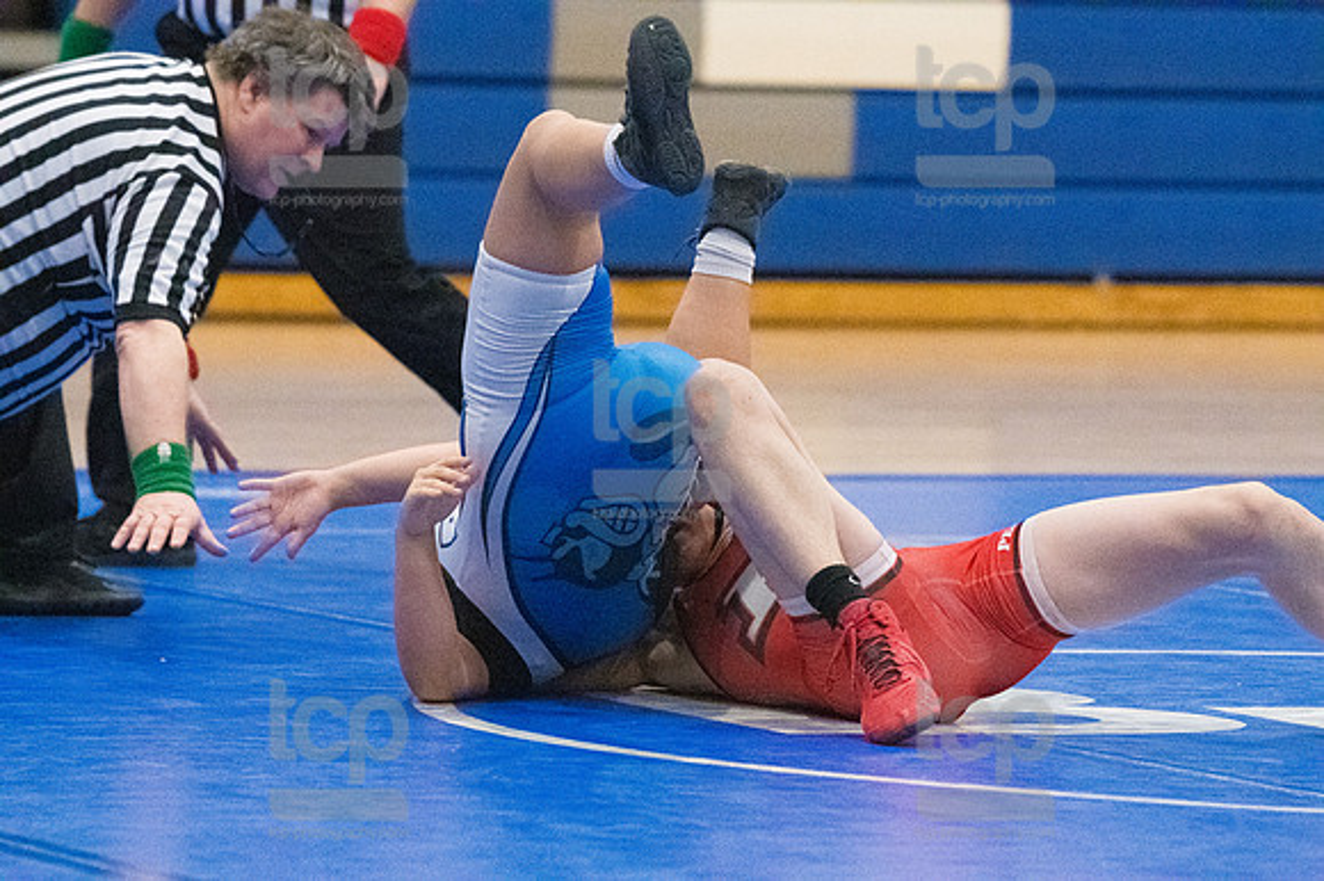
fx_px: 11027
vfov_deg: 4.6
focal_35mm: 300
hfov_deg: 6.9
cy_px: 440
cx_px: 662
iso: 10000
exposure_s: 1/1600
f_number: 4.5
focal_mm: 200
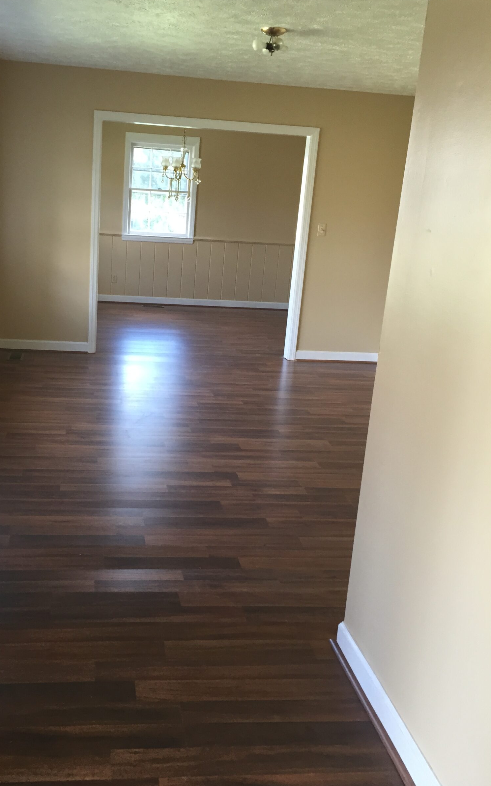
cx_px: 178
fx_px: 707
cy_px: 380
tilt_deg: -12.3
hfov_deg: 38.0
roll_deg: -4.4
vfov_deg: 58.1
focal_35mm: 33
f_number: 2.2
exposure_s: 1/30
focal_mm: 4.15
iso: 40
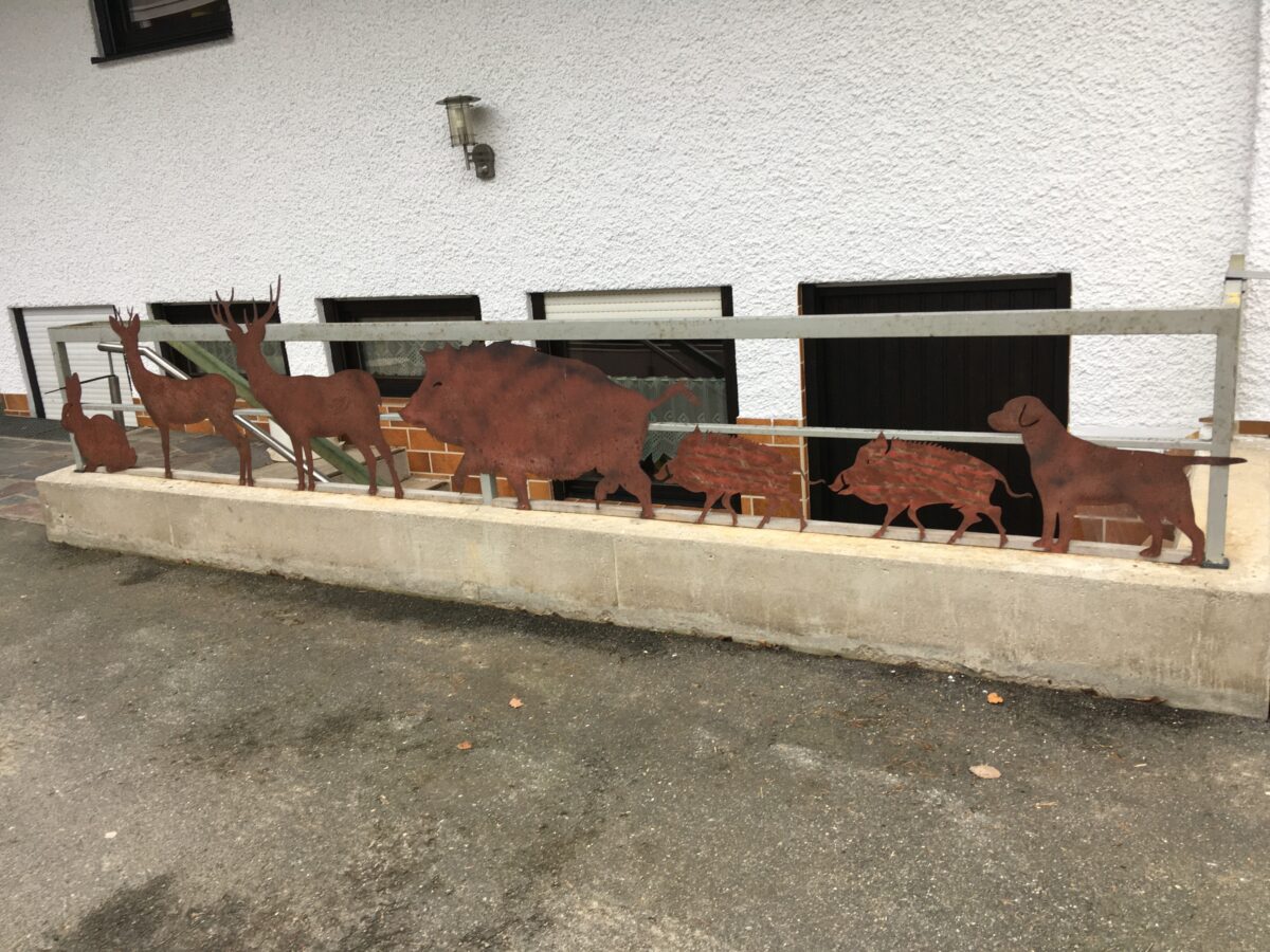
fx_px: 1064
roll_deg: +6.4
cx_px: 635
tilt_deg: -13.7
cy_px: 476
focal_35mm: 29
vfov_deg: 48.2
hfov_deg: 61.7
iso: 40
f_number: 2.2
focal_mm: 4.15
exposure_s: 1/100
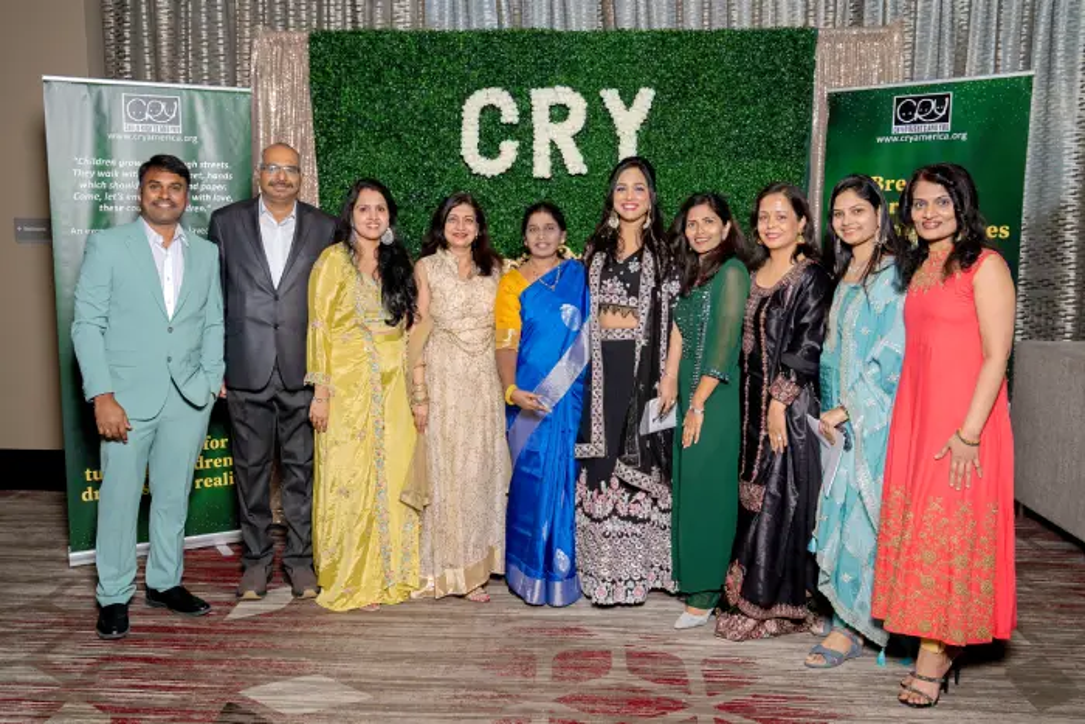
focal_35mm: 30
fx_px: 904
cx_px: 542
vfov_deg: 43.6
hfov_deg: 61.9
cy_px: 362
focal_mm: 30
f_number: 5.6
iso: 160
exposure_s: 1/160
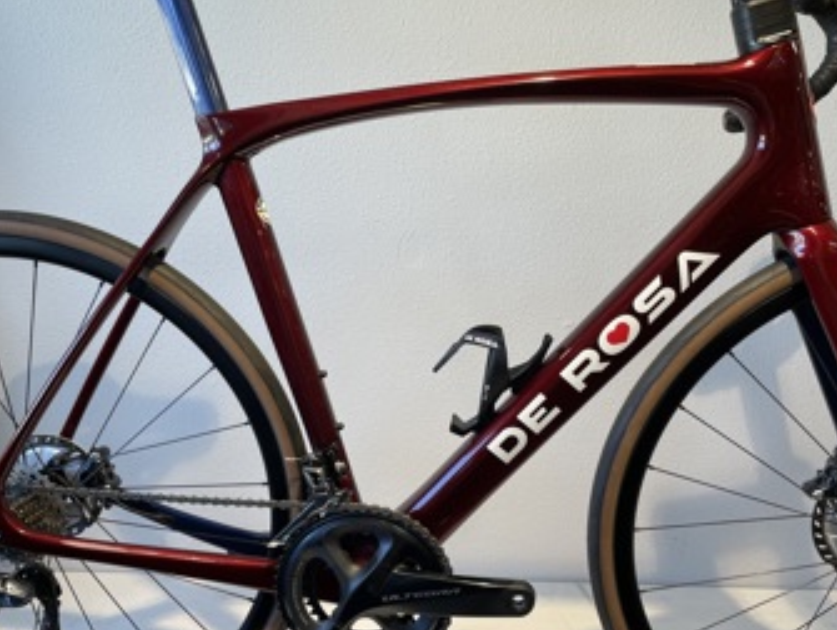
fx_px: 750
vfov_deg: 45.4
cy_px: 365
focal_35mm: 31
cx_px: 417
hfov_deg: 58.3
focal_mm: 4.2
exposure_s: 1/100
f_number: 1.6
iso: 40
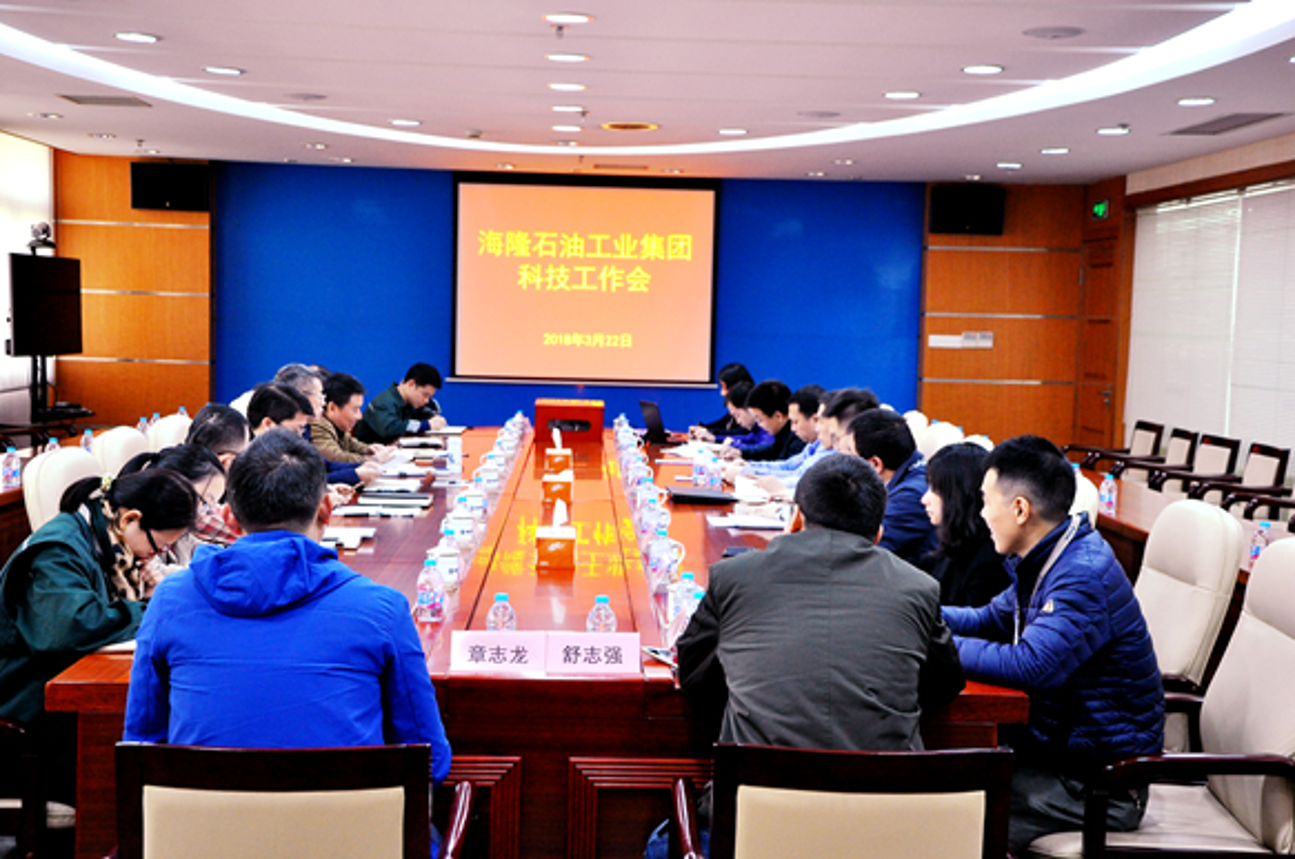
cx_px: 648
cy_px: 430
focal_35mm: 48
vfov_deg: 28.0
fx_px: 1724
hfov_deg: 41.2
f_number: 5.6
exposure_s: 1/13
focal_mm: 32
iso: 800
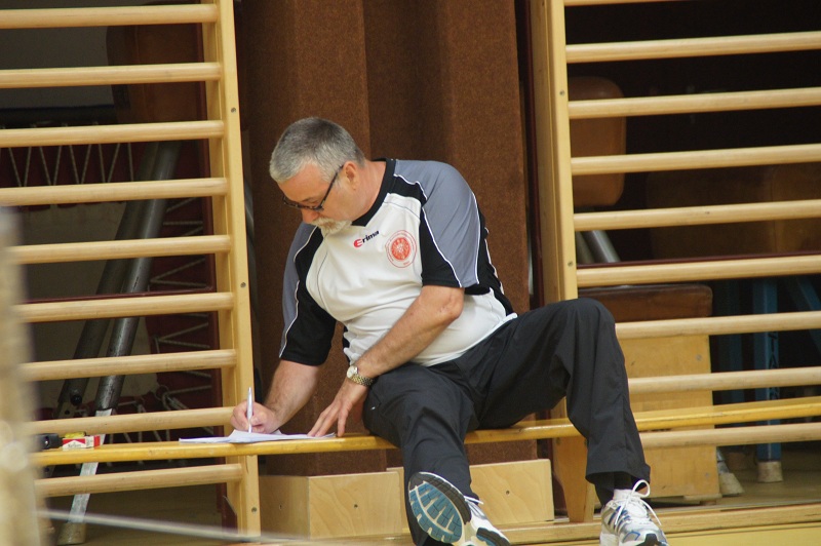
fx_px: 6836
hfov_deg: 6.9
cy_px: 273
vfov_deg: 4.6
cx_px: 410
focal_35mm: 300
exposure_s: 1/15
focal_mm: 200
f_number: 6.3
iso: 1600
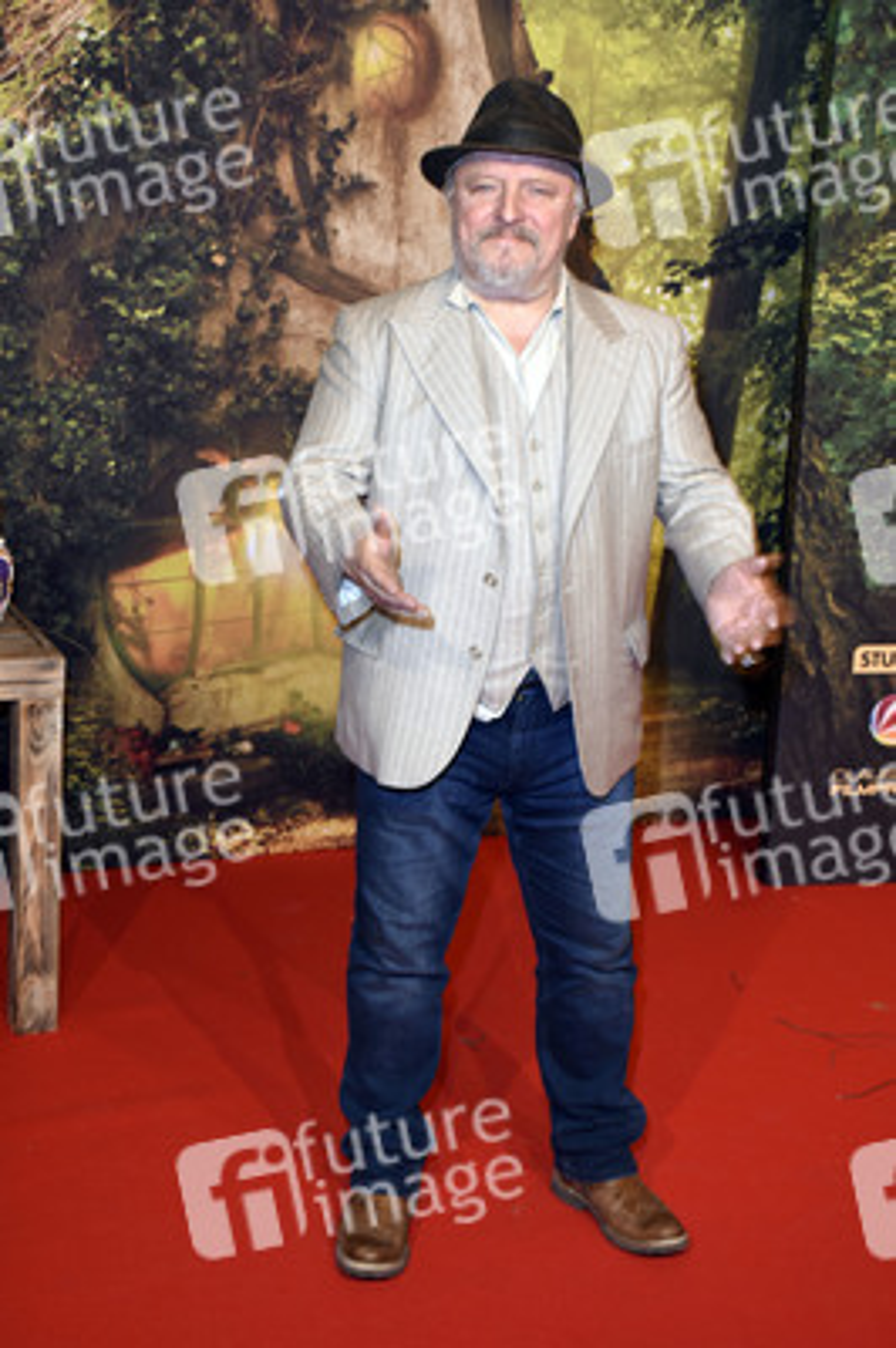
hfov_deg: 28.0
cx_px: 448
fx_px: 1795
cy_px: 674
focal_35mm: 48
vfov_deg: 41.1
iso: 400
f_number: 6.3
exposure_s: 1/60
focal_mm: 32
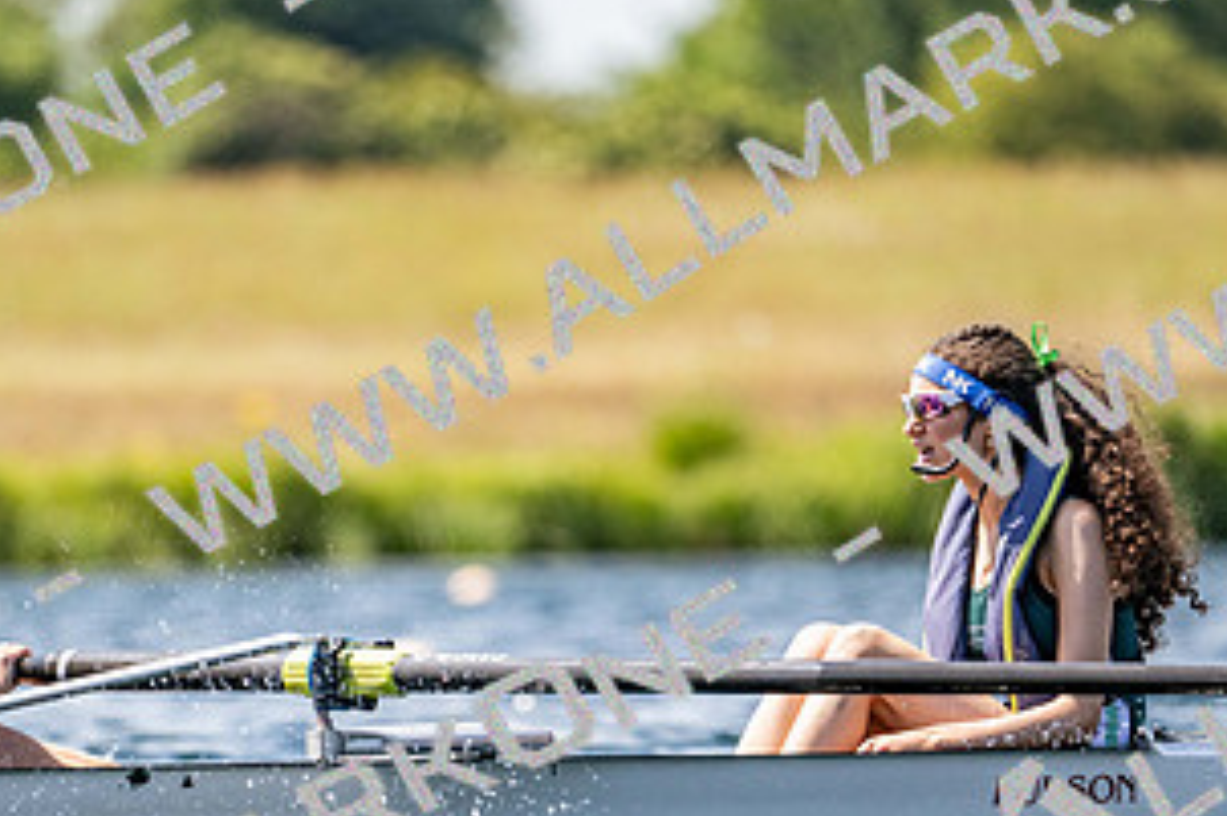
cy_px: 566
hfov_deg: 2.7
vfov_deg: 1.8
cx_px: 650
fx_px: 26195
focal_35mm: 769
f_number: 4.5
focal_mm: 400
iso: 250
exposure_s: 1/2500
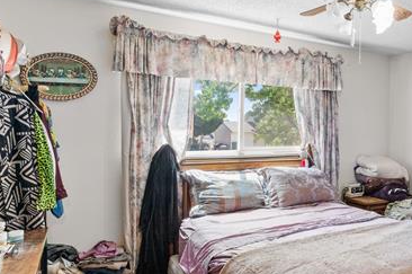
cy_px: 158
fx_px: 330
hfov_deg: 58.6
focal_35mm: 29
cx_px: 334
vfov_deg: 44.9
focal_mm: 11
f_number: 8
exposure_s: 1/15
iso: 250
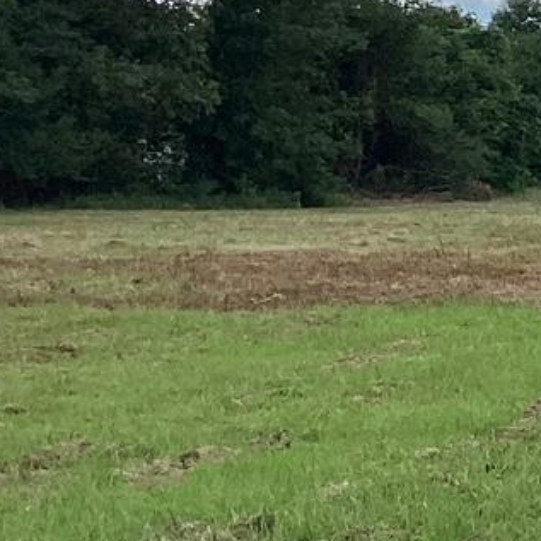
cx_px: 1097
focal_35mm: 141
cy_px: 96
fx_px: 2493
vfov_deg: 12.3
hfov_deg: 11.2
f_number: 2.4
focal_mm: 3.3
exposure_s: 1/1664
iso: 25
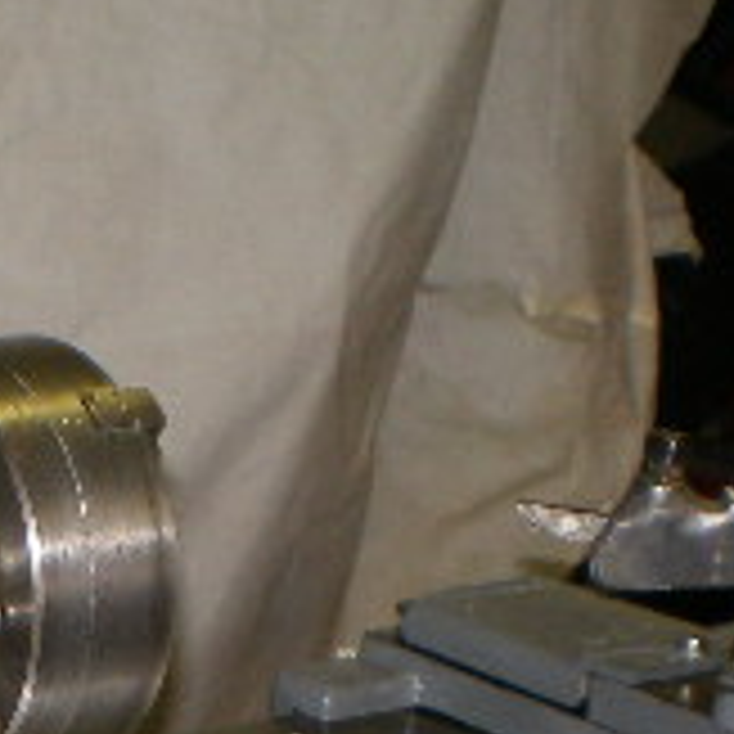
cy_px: 959
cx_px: -392
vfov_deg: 12.8
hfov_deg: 12.5
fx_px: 3167
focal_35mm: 132
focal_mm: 6.3
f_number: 4.6
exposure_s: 1/30
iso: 100
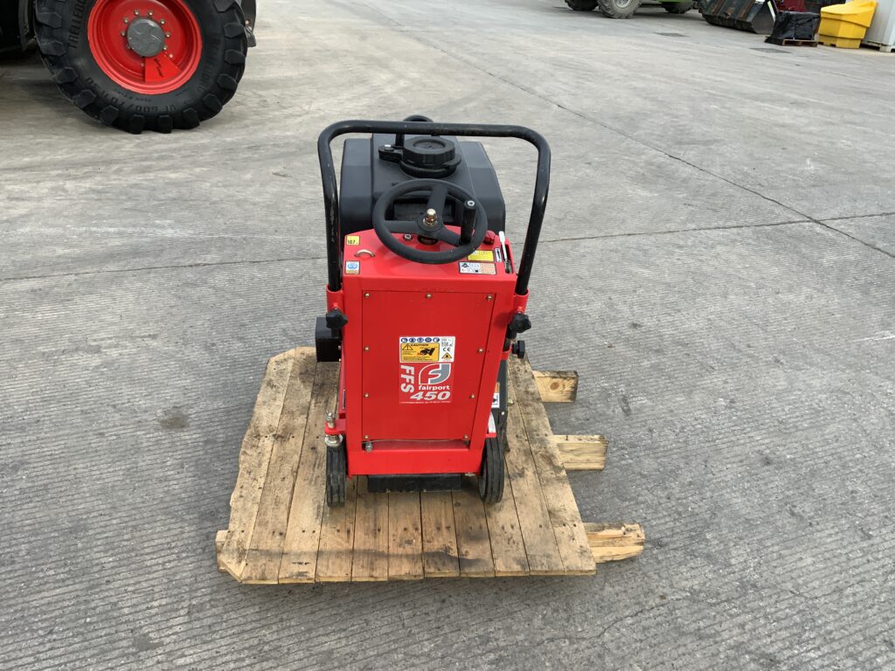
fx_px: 750
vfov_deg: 48.2
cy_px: 336
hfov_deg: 61.7
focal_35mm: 29
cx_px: 448
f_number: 1.8
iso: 16
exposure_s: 1/318
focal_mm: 3
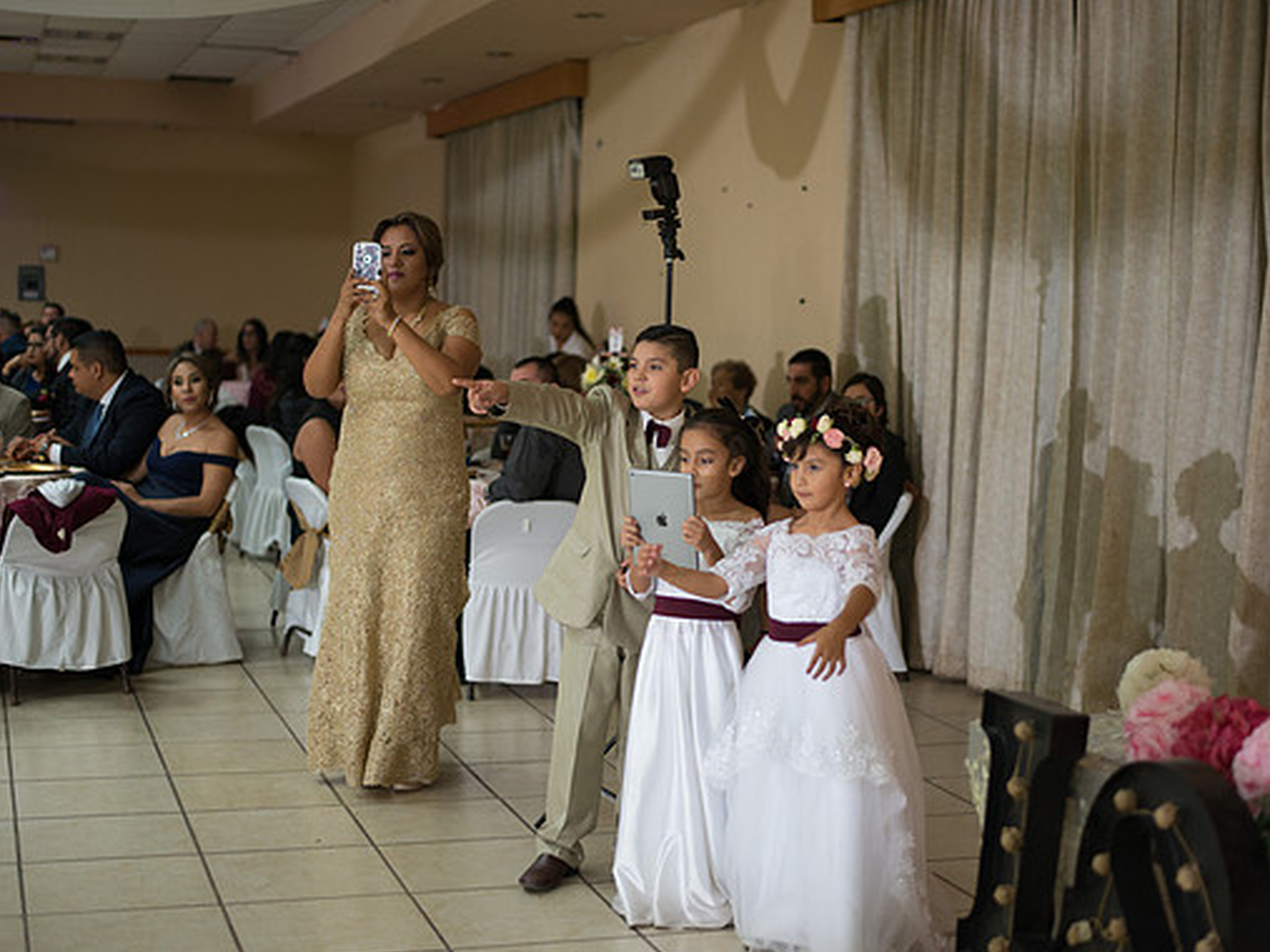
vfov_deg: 26.5
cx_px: 704
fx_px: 2017
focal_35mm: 55
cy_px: 480
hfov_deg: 34.9
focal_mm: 50
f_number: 1.8
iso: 800
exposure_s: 1/125
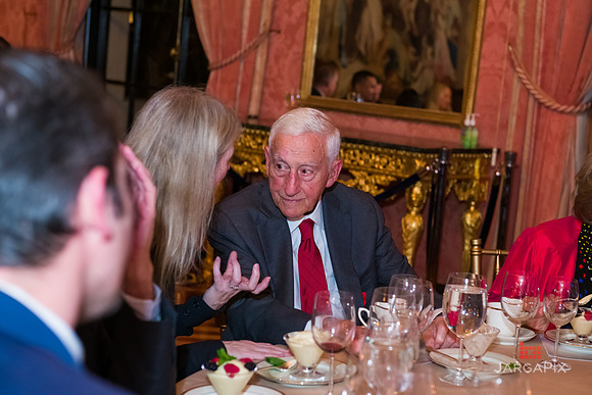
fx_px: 1151
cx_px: 296
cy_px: 198
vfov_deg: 19.5
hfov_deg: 28.8
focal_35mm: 70
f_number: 5
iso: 3200
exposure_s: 1/80
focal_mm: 70
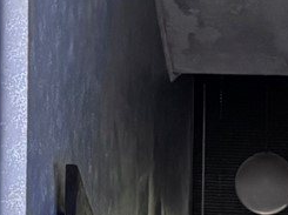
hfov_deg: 12.6
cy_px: 63
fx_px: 1304
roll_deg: -0.7
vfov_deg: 9.4
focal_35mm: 157
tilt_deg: -4.8
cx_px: 135
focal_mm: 6.76
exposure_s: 1/60
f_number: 1.78
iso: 800
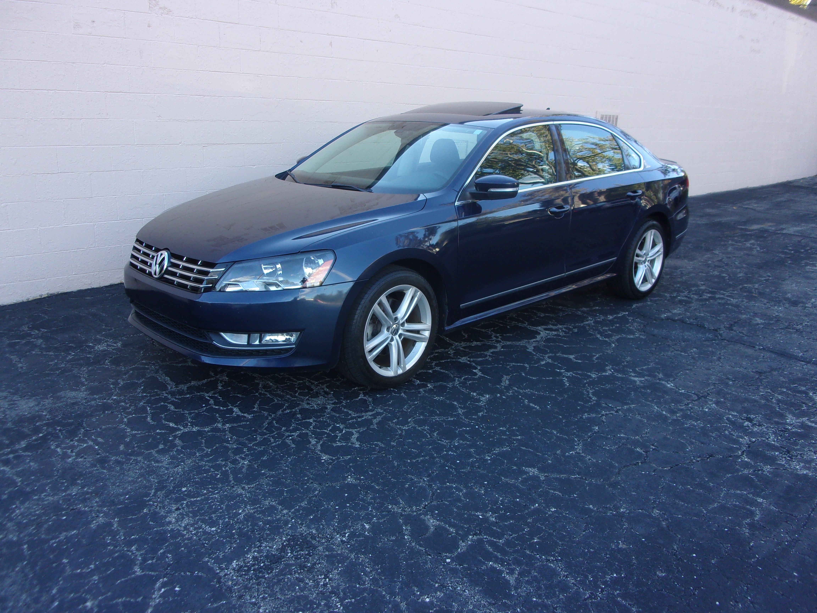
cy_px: 306
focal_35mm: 28
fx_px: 661
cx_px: 408
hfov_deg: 63.4
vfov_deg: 49.7
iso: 80
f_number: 3.9
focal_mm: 5.1
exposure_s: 1/75
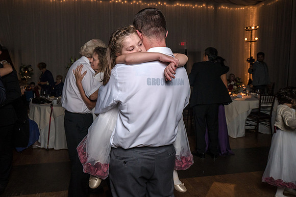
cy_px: 89
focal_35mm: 28
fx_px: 230
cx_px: 139
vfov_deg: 46.4
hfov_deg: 65.4
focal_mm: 23
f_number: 5.6
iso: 2000
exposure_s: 1/200
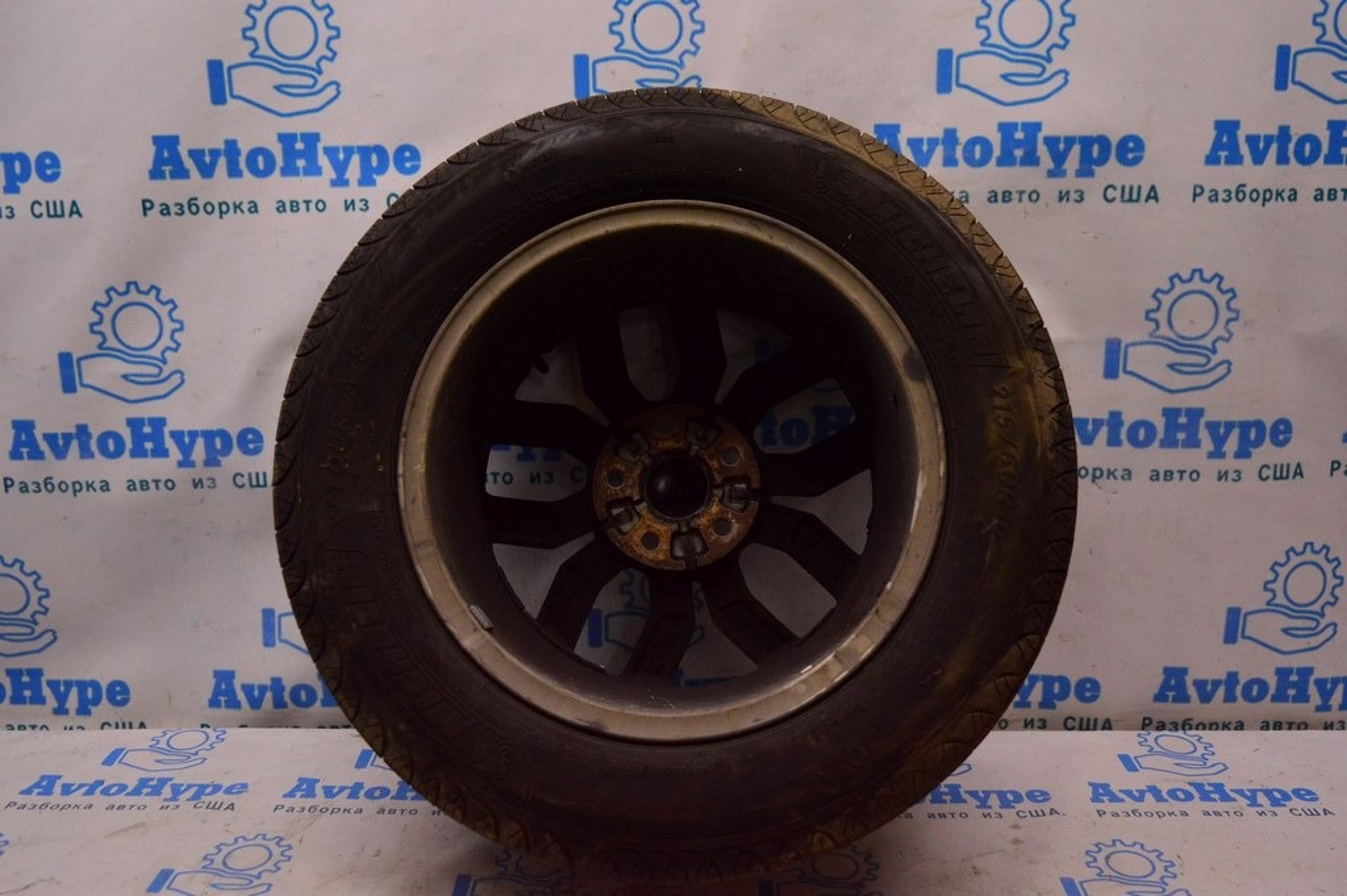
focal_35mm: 33
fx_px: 1234
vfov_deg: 39.9
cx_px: 674
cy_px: 448
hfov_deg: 57.3
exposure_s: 1/400
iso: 1600
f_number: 4
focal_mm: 22
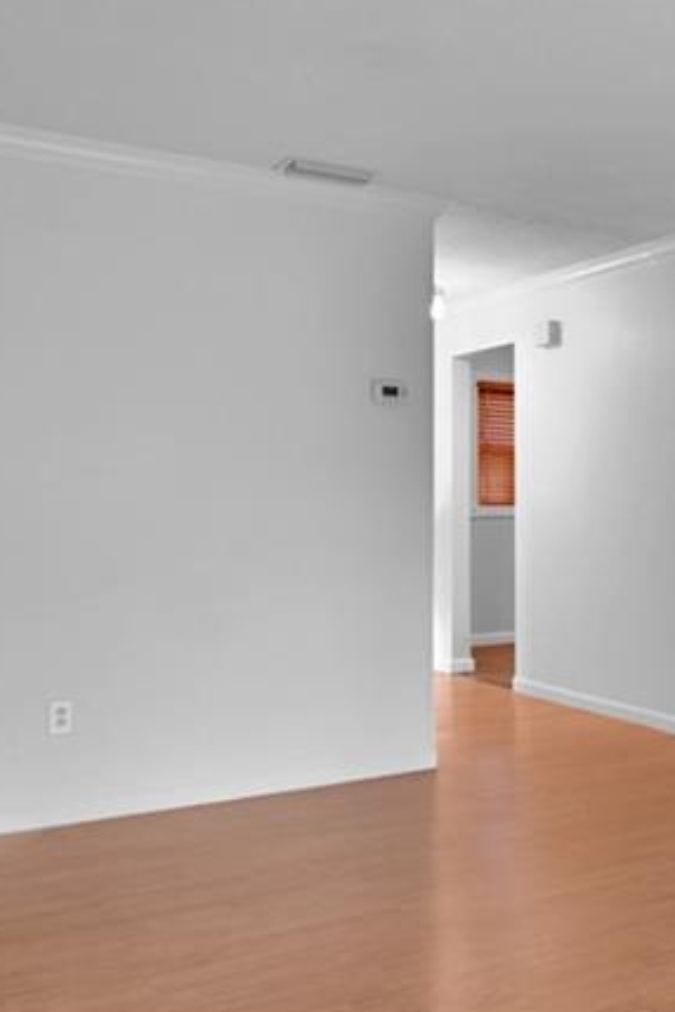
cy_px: 493
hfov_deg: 27.6
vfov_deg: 45.4
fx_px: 1209
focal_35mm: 43
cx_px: 798
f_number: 3.5
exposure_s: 1/20
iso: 320
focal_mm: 12
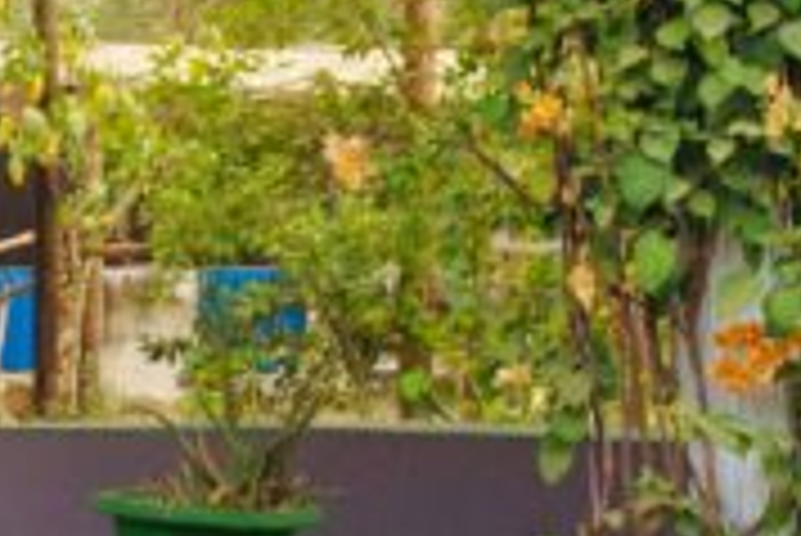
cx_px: 27
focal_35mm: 190
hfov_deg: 10.7
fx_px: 4231
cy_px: 322
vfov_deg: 7.2
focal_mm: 22
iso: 500
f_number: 8
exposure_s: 1/50
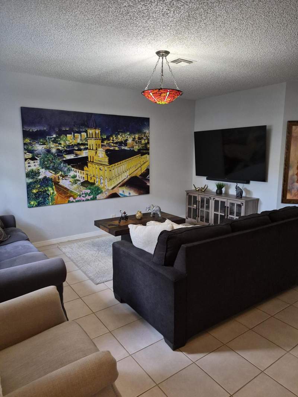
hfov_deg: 58.9
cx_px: 149
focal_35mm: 23
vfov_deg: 73.9
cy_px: 198
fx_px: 264
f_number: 1.8
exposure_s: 1/120
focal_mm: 5.4
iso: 640
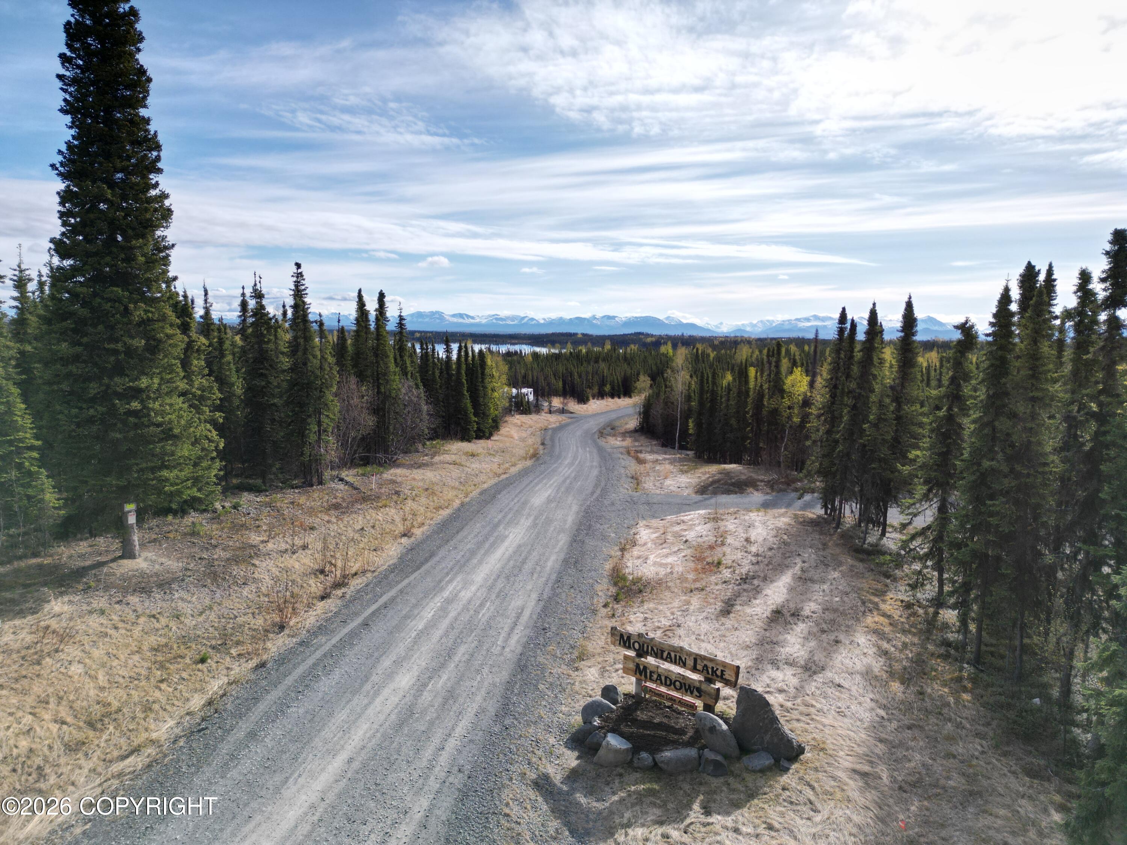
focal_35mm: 24
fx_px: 781
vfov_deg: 56.8
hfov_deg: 71.6
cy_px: 422
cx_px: 564
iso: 110
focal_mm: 6.72
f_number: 1.7
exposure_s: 1/5000
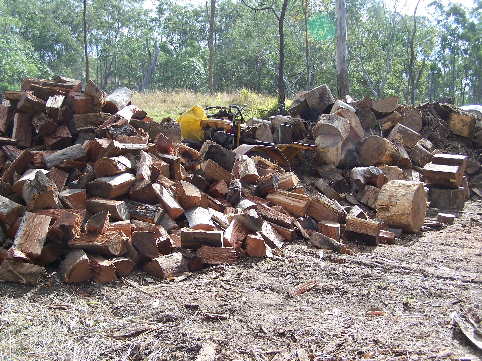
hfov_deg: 49.0
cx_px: 241
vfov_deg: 37.7
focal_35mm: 38
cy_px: 180
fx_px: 529
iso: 80
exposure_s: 1/320
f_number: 2.8
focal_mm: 6.3
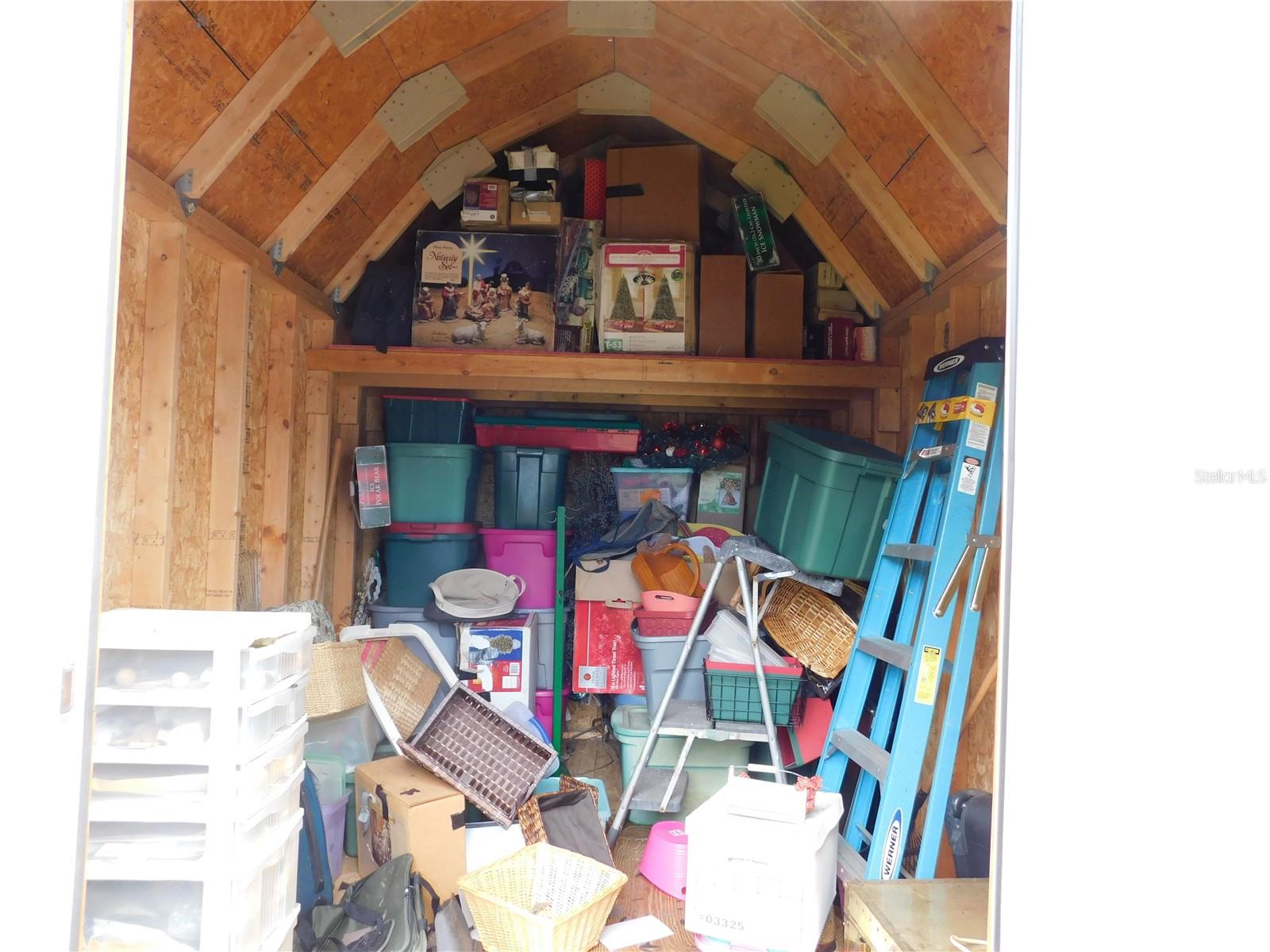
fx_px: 844
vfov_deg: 58.9
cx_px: 635
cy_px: 476
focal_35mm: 23
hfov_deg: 73.9
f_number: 3
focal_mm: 4
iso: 125
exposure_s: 1/50
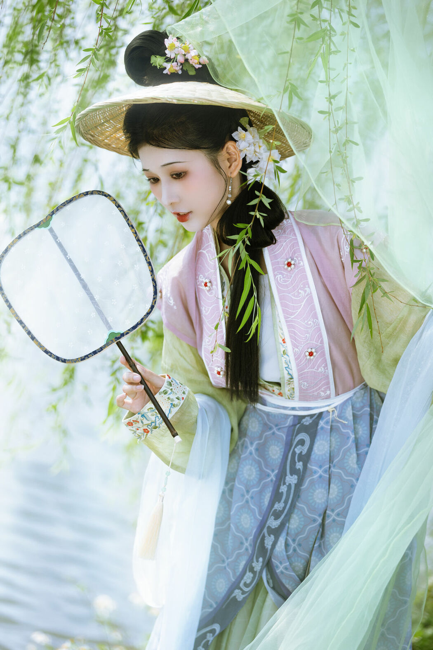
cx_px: 216
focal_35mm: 125
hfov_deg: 11.0
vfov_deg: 16.4
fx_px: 2255
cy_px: 325
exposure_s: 1/2000
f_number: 2.8
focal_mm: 125
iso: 200
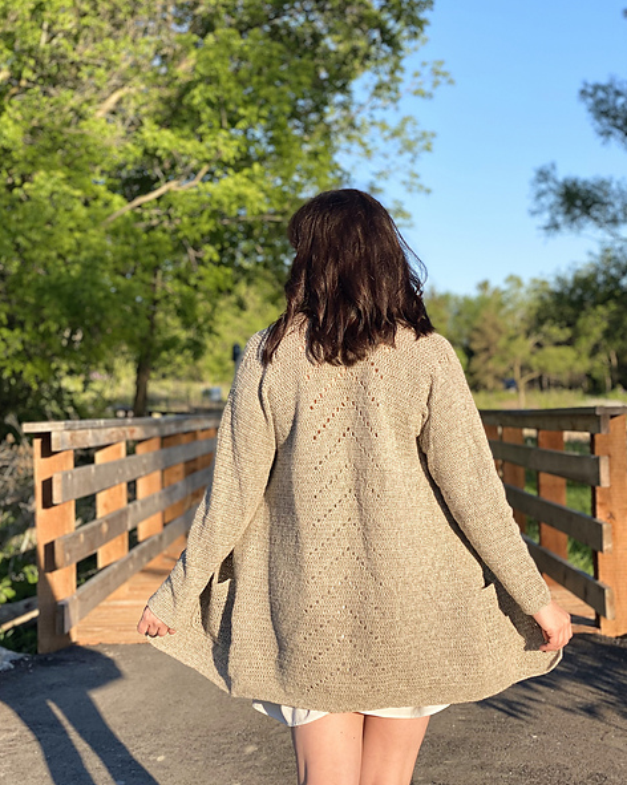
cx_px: 315
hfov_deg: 27.6
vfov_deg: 34.2
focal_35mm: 55
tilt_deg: +0.9
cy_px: 401
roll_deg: +1.0
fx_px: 1277
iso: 20
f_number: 2
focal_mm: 6
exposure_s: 1/675
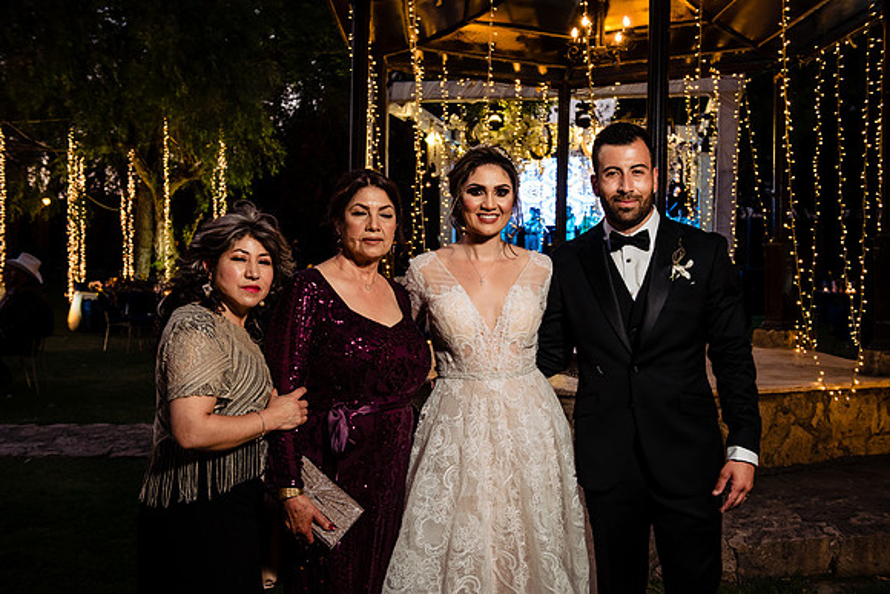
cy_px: 297
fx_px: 989
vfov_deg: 33.4
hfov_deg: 48.4
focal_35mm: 40
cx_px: 445
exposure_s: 1/60
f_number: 5.6
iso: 1600
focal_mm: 40
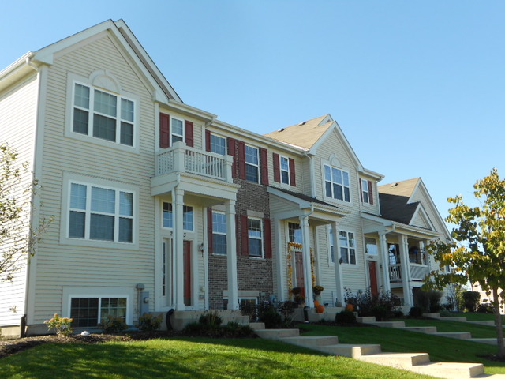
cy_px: 190
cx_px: 252
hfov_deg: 50.1
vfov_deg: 38.7
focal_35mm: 37
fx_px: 540
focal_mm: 6.7
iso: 80
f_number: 3.9
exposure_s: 1/320
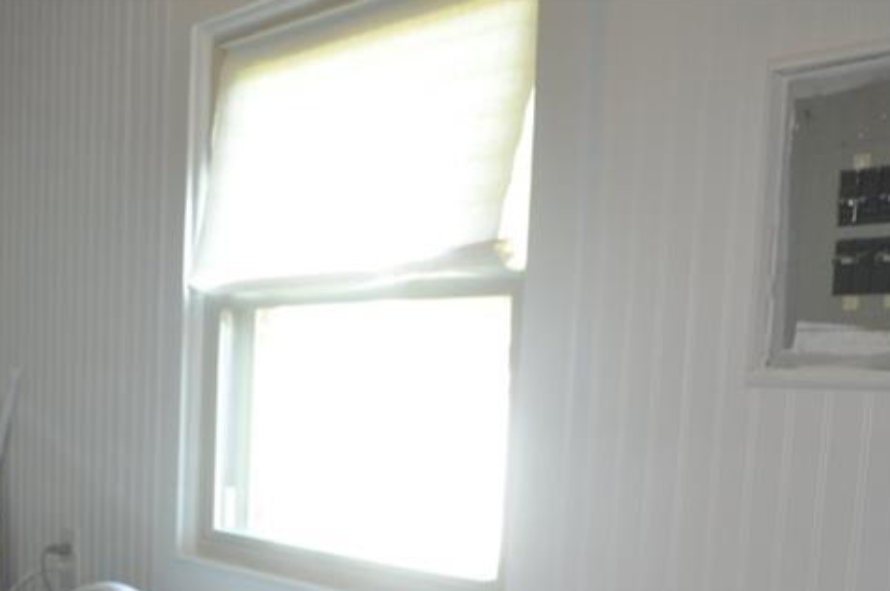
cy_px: 626
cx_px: 200
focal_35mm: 58
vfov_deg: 22.2
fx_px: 1432
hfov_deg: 33.7
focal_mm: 18
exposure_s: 1/60
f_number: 4
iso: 400
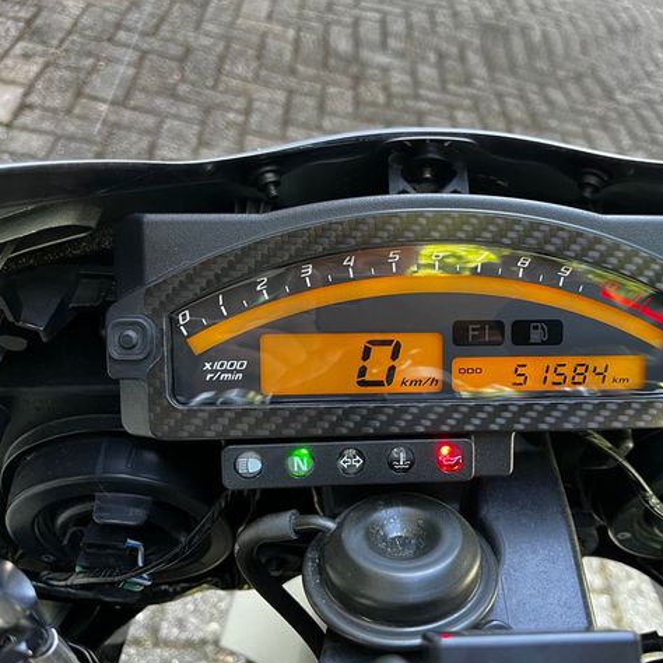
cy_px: 333
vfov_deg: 52.5
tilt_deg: -43.3
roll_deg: -21.2
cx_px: 414
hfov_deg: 52.0
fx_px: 672
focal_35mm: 31
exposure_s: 1/60
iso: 160
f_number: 1.6
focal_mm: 5.1
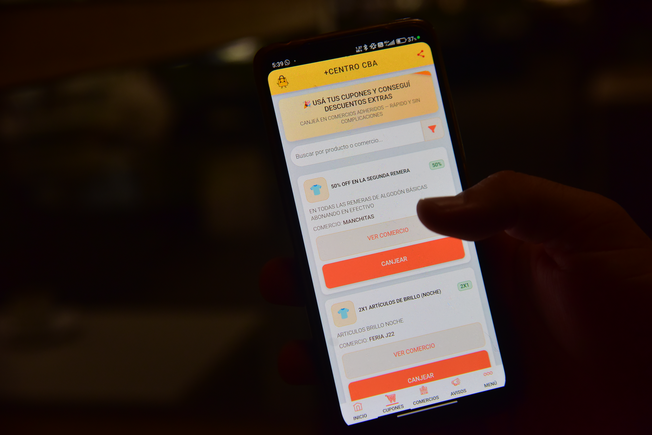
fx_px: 1177
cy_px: 218
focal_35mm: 65
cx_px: 326
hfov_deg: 31.0
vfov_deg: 20.9
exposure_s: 1/500
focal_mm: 65
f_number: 5
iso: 1600
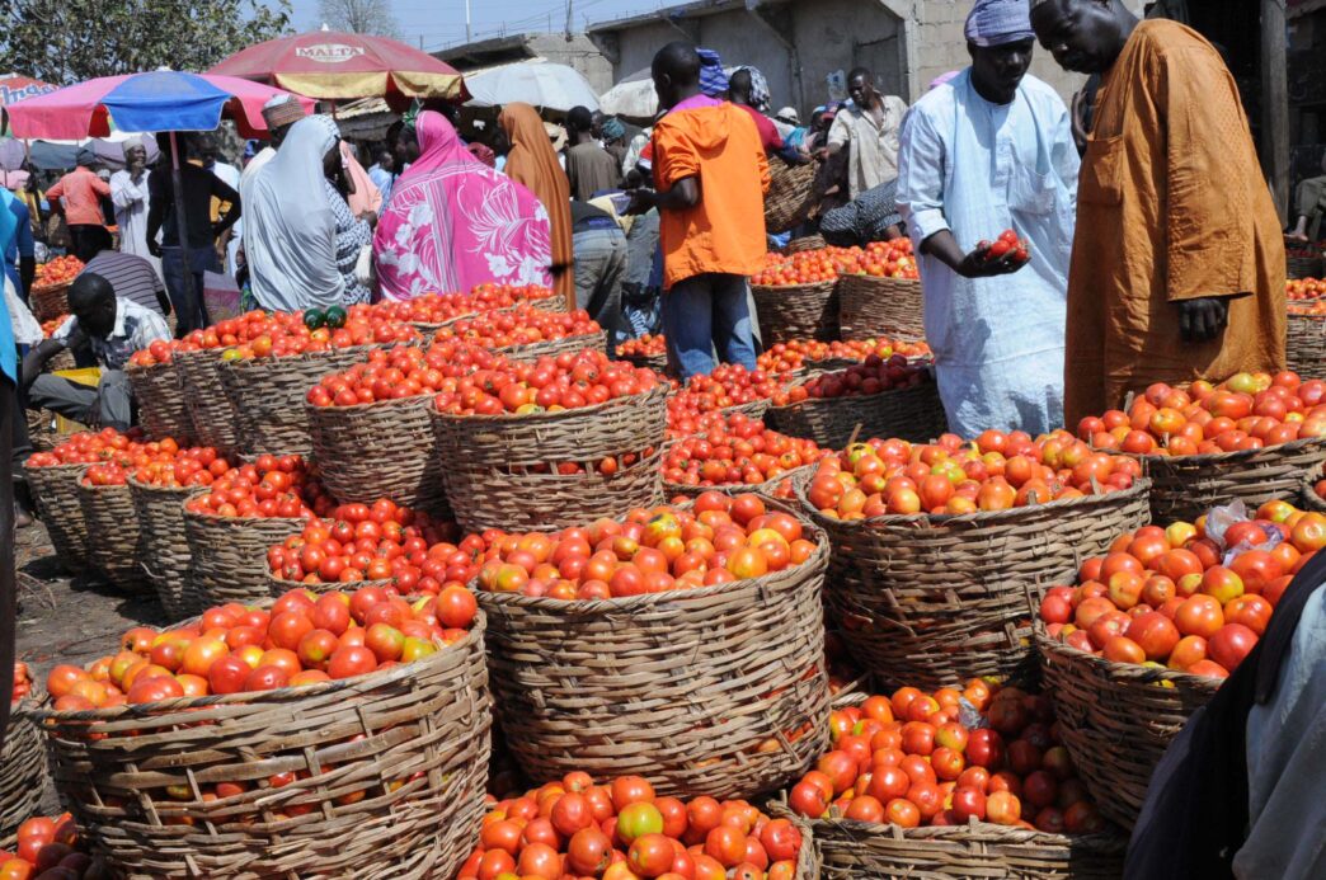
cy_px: 440
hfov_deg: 41.2
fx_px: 1766
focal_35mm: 48
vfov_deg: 28.0
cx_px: 663
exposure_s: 1/640
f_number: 13
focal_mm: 32
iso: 1000
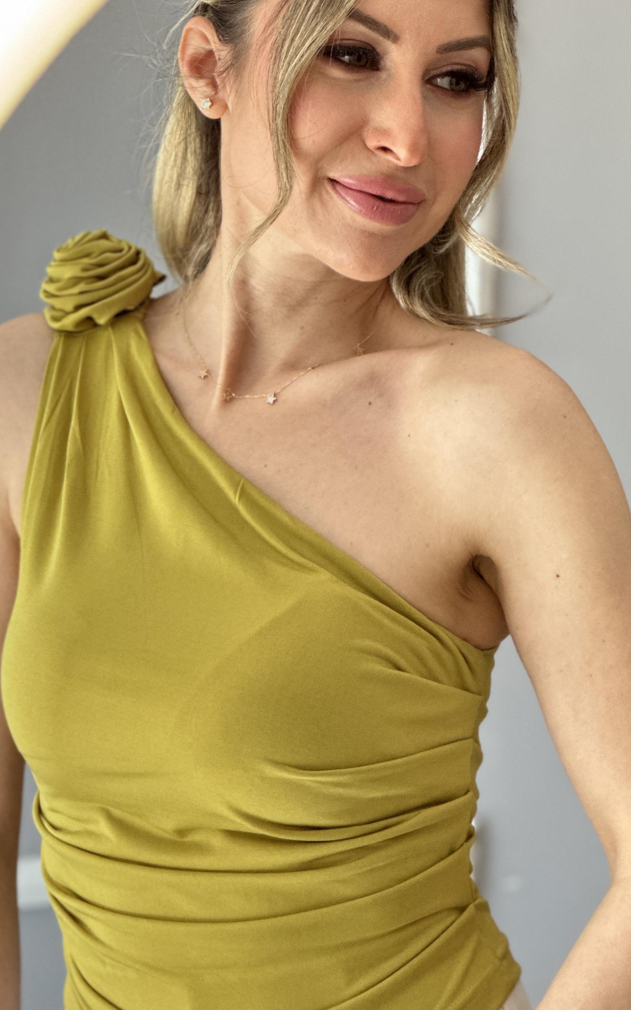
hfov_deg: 10.9
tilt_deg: -8.0
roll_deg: -0.9
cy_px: 539
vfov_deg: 17.4
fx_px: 3301
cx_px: 298
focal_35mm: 120
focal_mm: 9
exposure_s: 1/121
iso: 200
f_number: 2.8
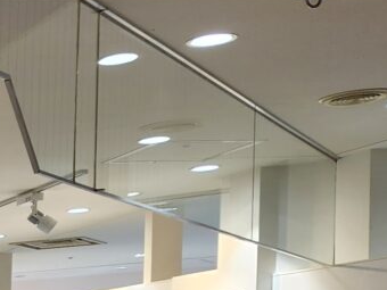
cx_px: -474
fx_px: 1163
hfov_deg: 14.3
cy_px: 441
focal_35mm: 104
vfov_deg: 13.4
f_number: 1.8
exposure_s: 1/100
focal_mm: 5.4
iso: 50
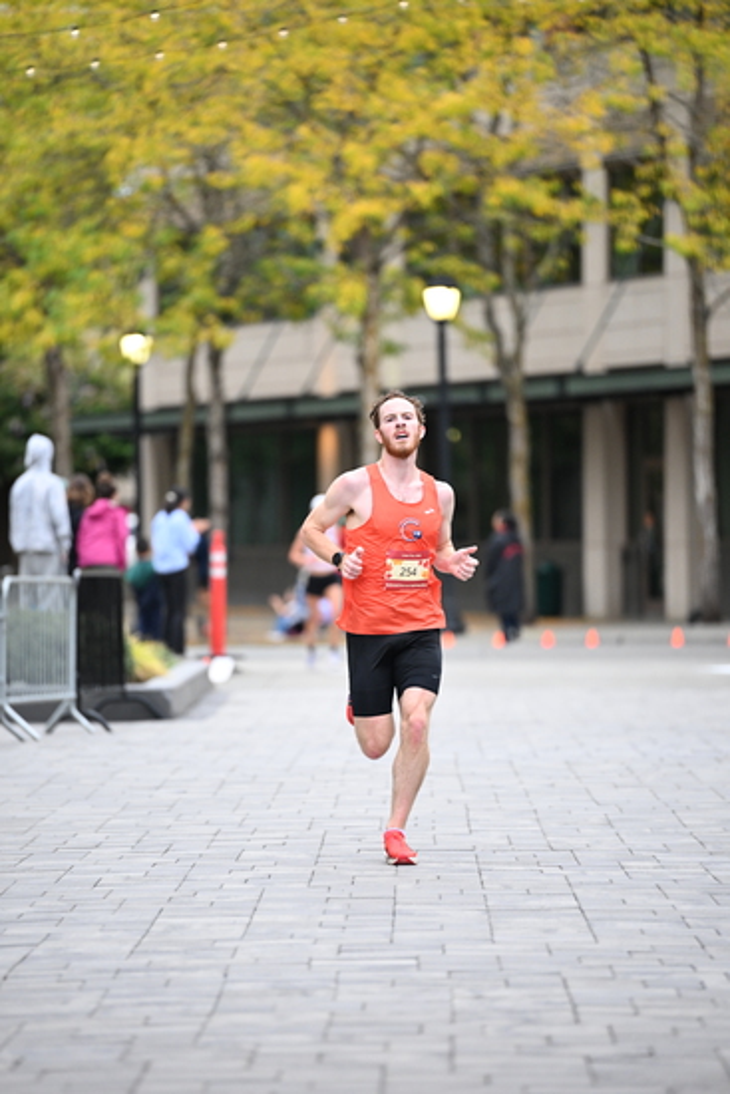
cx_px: 365
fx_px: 6079
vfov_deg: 10.3
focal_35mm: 200
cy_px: 547
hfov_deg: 6.9
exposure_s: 1/800
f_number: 2.8
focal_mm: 200
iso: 1600
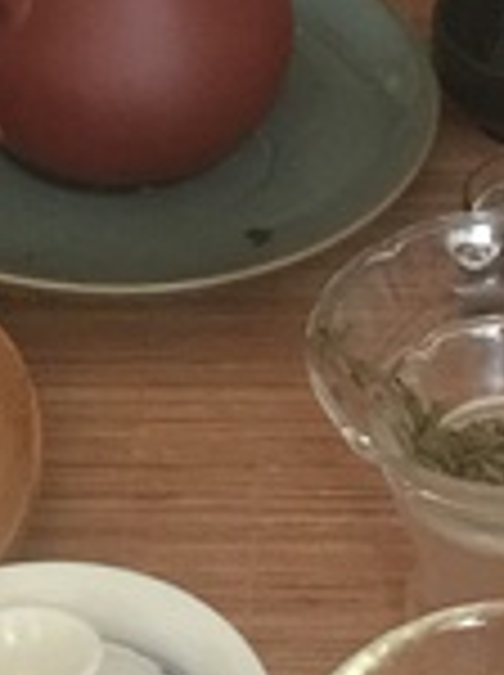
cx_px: 364
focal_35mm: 155
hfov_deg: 9.5
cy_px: 490
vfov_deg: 12.7
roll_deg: +1.7
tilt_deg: -44.6
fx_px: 3018
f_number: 2.2
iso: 125
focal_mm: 4.15
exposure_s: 1/10
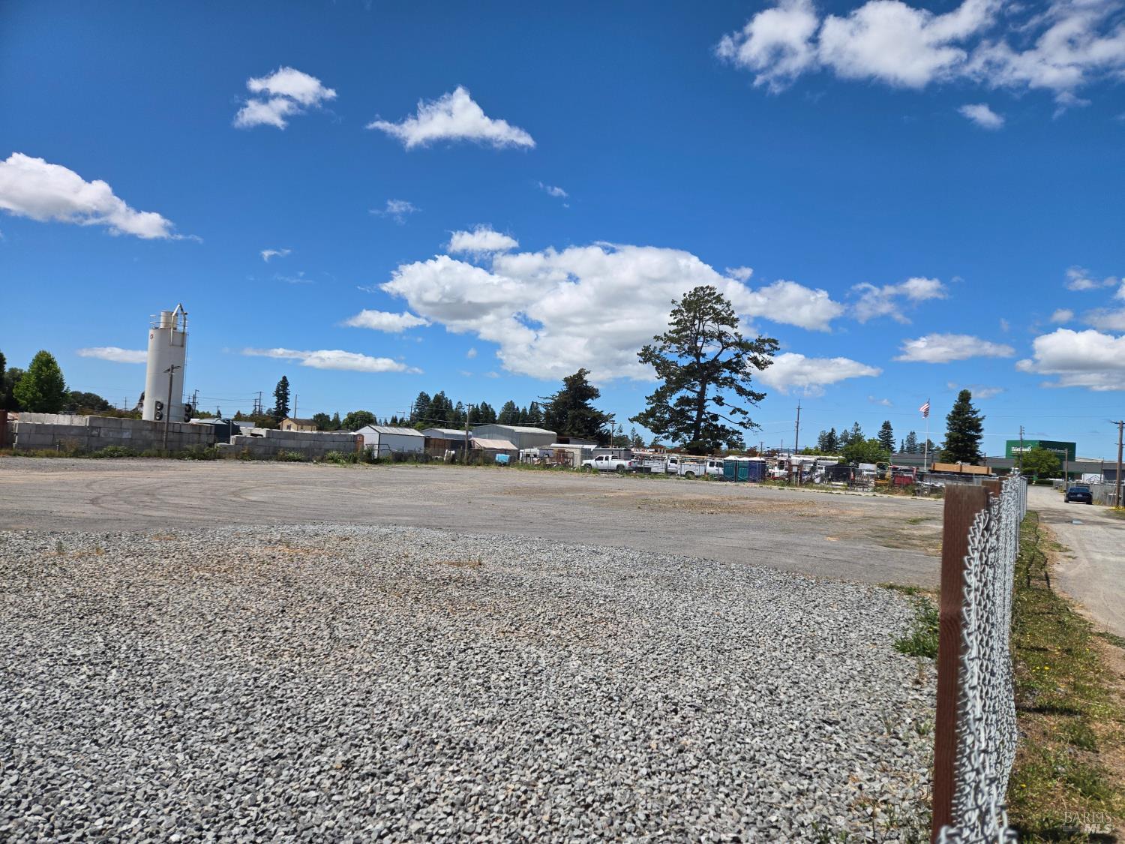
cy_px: 422
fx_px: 747
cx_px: 562
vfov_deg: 58.9
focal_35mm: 23
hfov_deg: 73.9
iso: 25
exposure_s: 1/2723
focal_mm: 5.4
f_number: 1.8
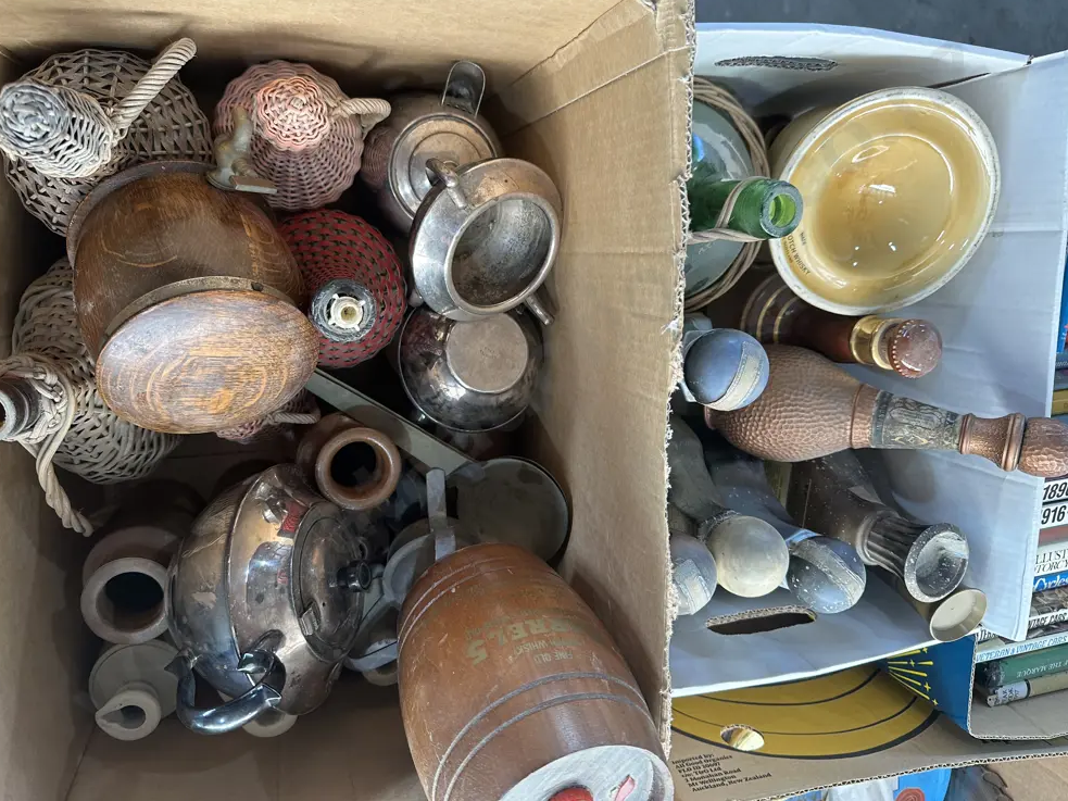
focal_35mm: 25
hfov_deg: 69.4
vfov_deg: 54.9
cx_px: 529
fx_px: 771
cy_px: 385
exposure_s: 1/100
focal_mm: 6.86
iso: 160
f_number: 1.78
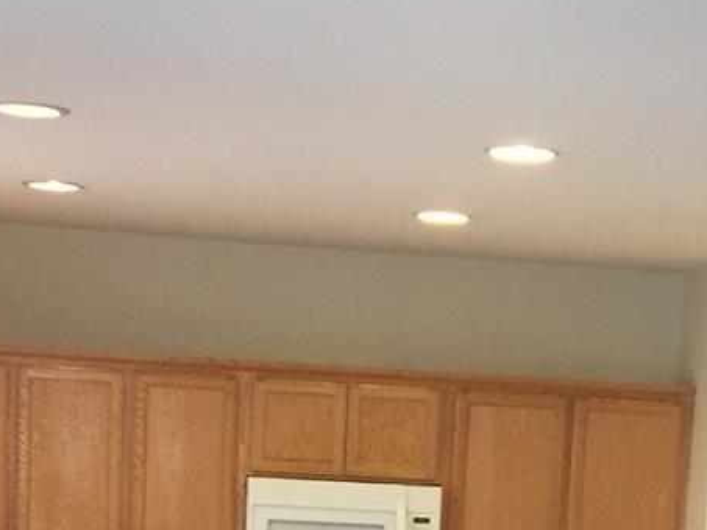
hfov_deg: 20.4
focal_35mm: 96
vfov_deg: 14.3
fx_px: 1961
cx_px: 481
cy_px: 810
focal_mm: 4.15
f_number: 2.2
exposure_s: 1/30
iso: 100
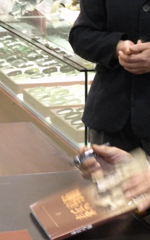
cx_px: 183
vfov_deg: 15.4
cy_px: 95
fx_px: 889
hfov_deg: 9.5
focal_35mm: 136
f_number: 3.5
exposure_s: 1/36.7
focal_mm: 11.9
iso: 400
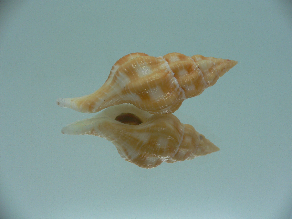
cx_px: 146
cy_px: 110
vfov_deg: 40.7
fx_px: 295
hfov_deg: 52.6
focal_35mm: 35
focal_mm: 4.6
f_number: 2.8
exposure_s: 1/60
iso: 80
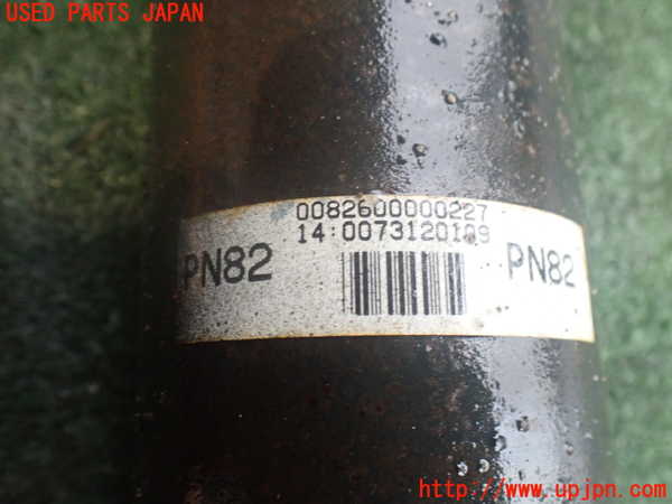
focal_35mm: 30
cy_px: 252
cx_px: 336
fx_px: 582
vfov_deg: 46.8
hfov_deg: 60.0
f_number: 2.3
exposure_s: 1/60
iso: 800
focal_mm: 5.4
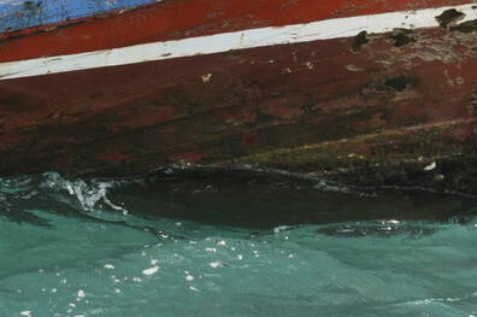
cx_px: -19
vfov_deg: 4.6
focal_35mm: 300
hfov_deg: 6.8
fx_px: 3970
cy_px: -99
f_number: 9
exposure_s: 1/200
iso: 200
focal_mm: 66
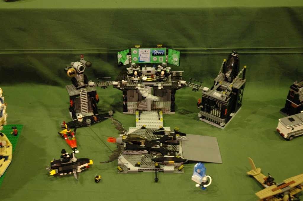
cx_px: 152
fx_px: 429
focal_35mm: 51
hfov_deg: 38.9
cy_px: 100
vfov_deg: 26.4
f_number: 5
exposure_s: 1/13
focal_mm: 34
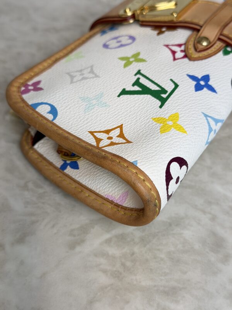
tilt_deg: -42.8
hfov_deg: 30.3
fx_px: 429
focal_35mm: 48
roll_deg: -5.6
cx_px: 116
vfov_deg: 39.7
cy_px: 155
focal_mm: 6.76
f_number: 1.78
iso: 50
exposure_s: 1/121
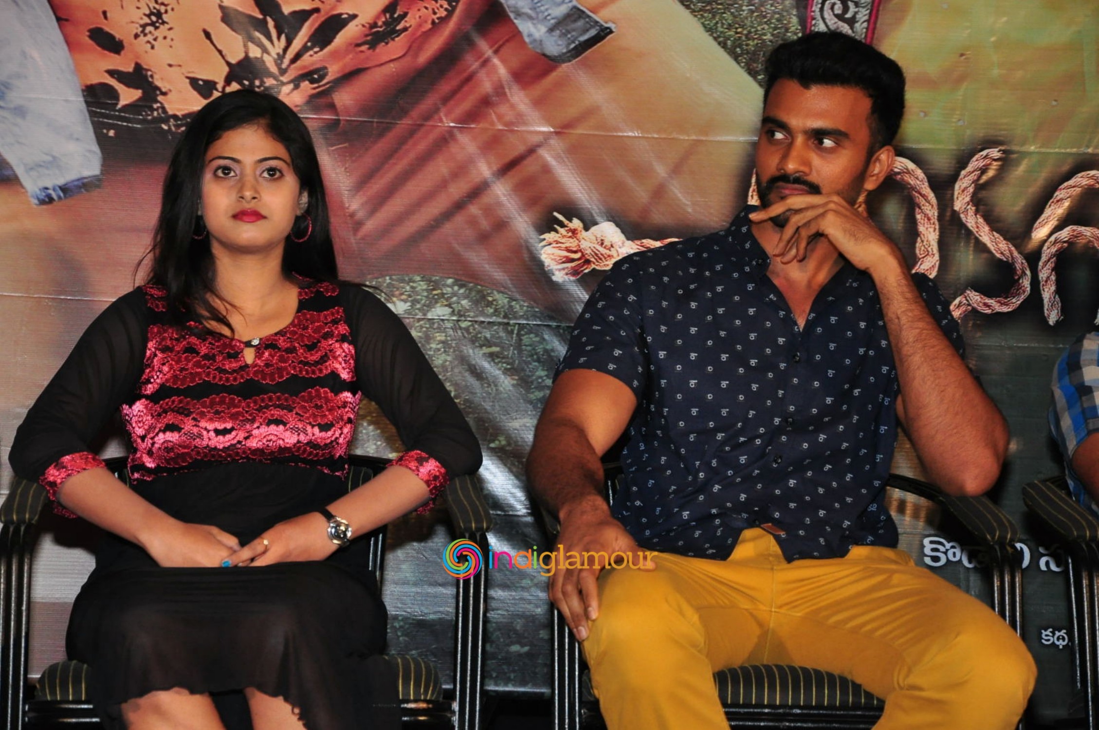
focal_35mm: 120
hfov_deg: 17.1
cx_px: 550
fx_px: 3659
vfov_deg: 11.4
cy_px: 365
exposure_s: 1/100
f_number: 5.6
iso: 1000
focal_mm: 80
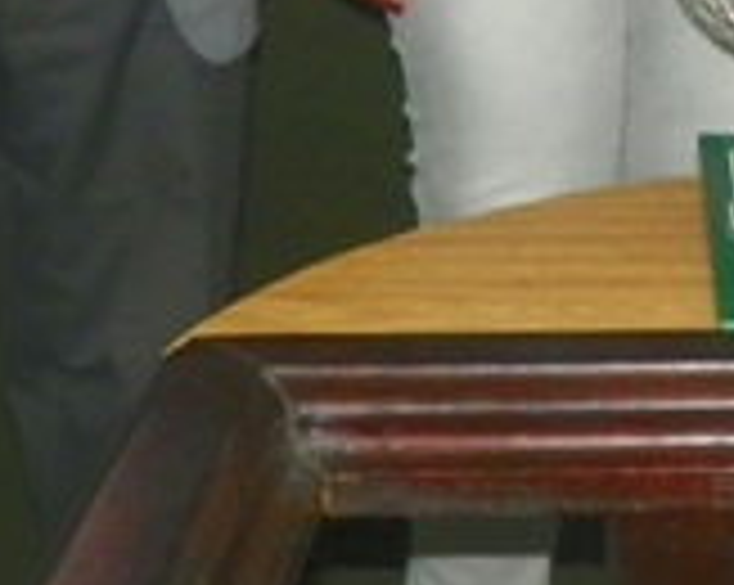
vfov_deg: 9.0
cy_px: -468
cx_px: 1031
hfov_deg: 11.5
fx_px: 3537
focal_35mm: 163
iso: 200
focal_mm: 6.1
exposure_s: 1/30
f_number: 3.2
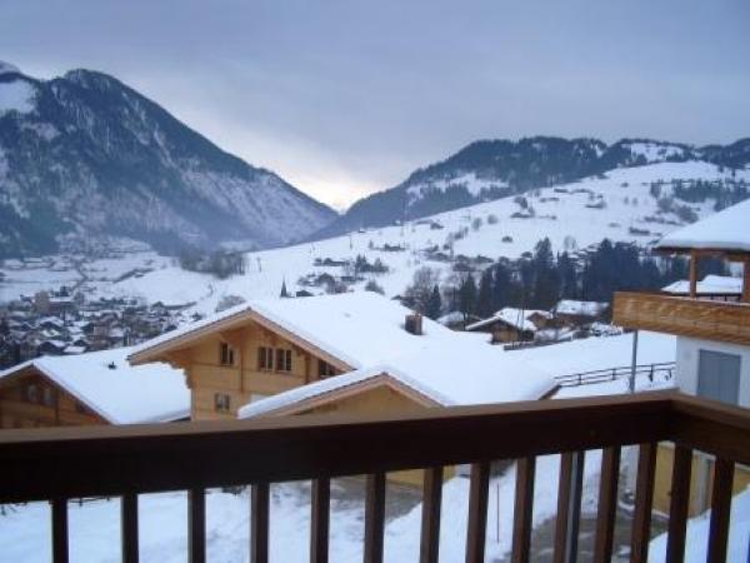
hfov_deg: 52.6
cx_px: 375
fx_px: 758
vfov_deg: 40.7
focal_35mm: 35
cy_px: 282
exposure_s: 1/200
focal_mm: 5.8
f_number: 4.3
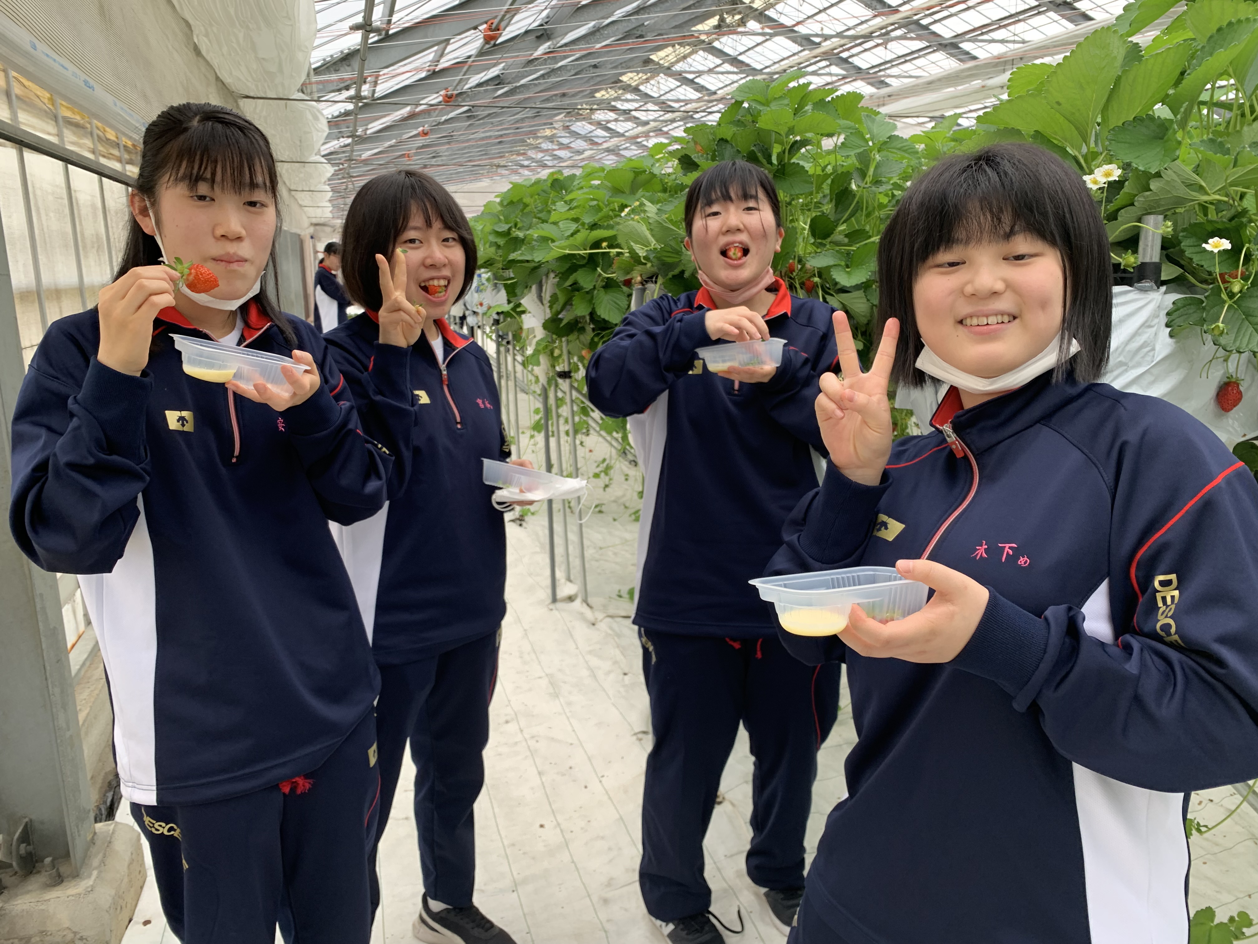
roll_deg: +1.5
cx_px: 629
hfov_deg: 67.3
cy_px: 472
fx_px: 945
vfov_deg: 53.1
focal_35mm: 26
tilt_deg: -11.3
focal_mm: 4.25
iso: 32
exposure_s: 1/122
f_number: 1.8
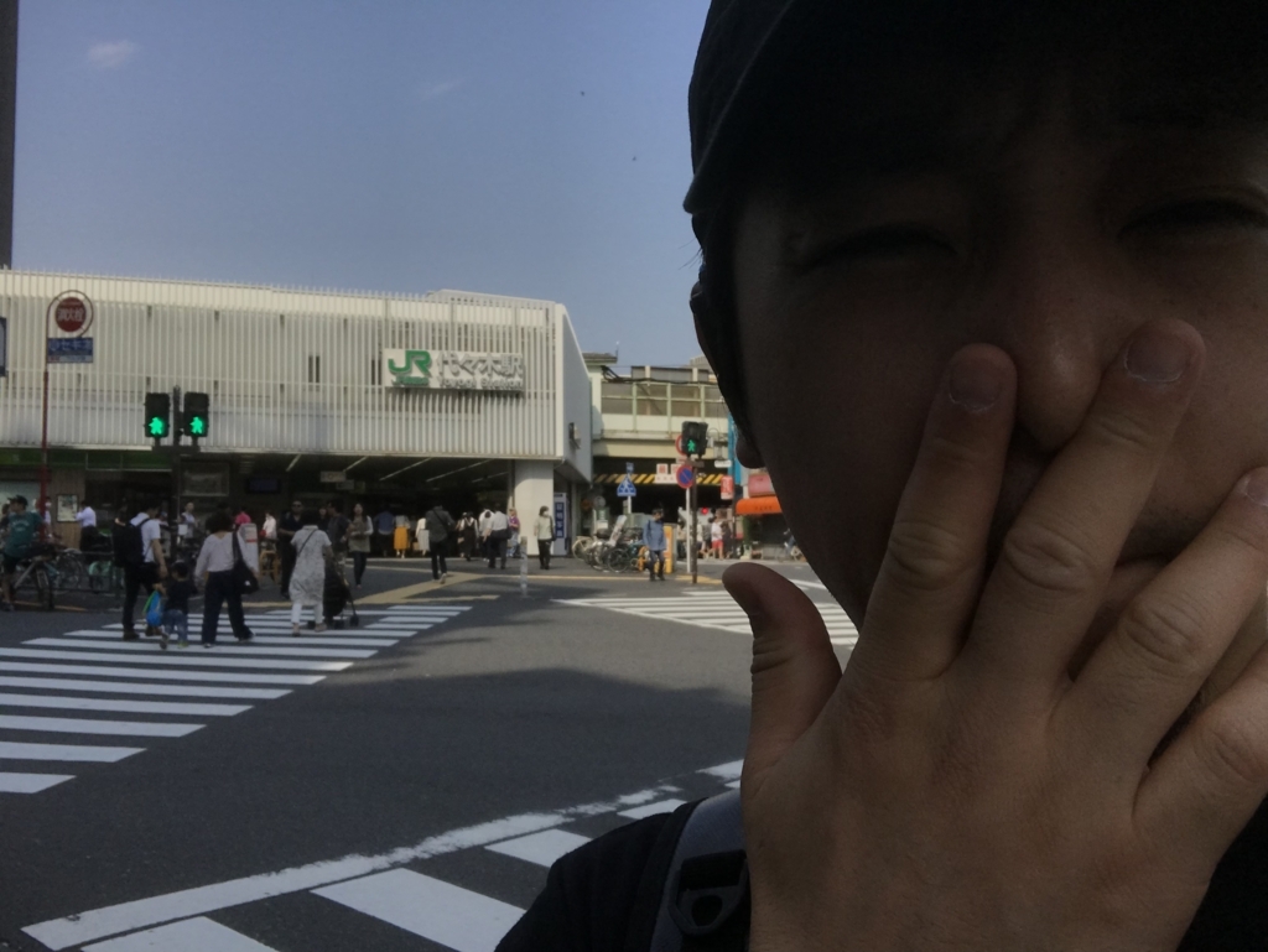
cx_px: 634
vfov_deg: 44.2
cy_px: 476
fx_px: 1173
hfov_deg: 56.8
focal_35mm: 32
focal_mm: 2.87
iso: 25
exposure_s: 1/2618
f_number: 2.2
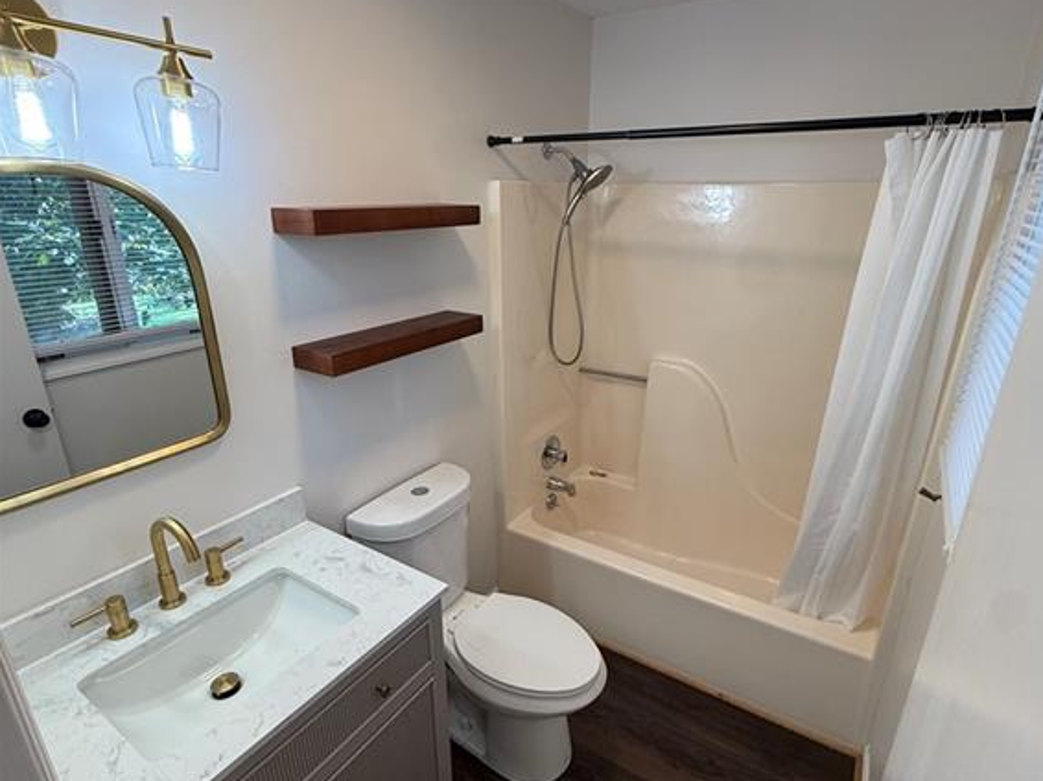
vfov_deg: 68.6
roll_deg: -1.2
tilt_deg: -20.4
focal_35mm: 19
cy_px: 403
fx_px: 572
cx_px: 529
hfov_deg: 84.7
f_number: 2.2
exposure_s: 1/120
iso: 125
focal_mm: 2.22
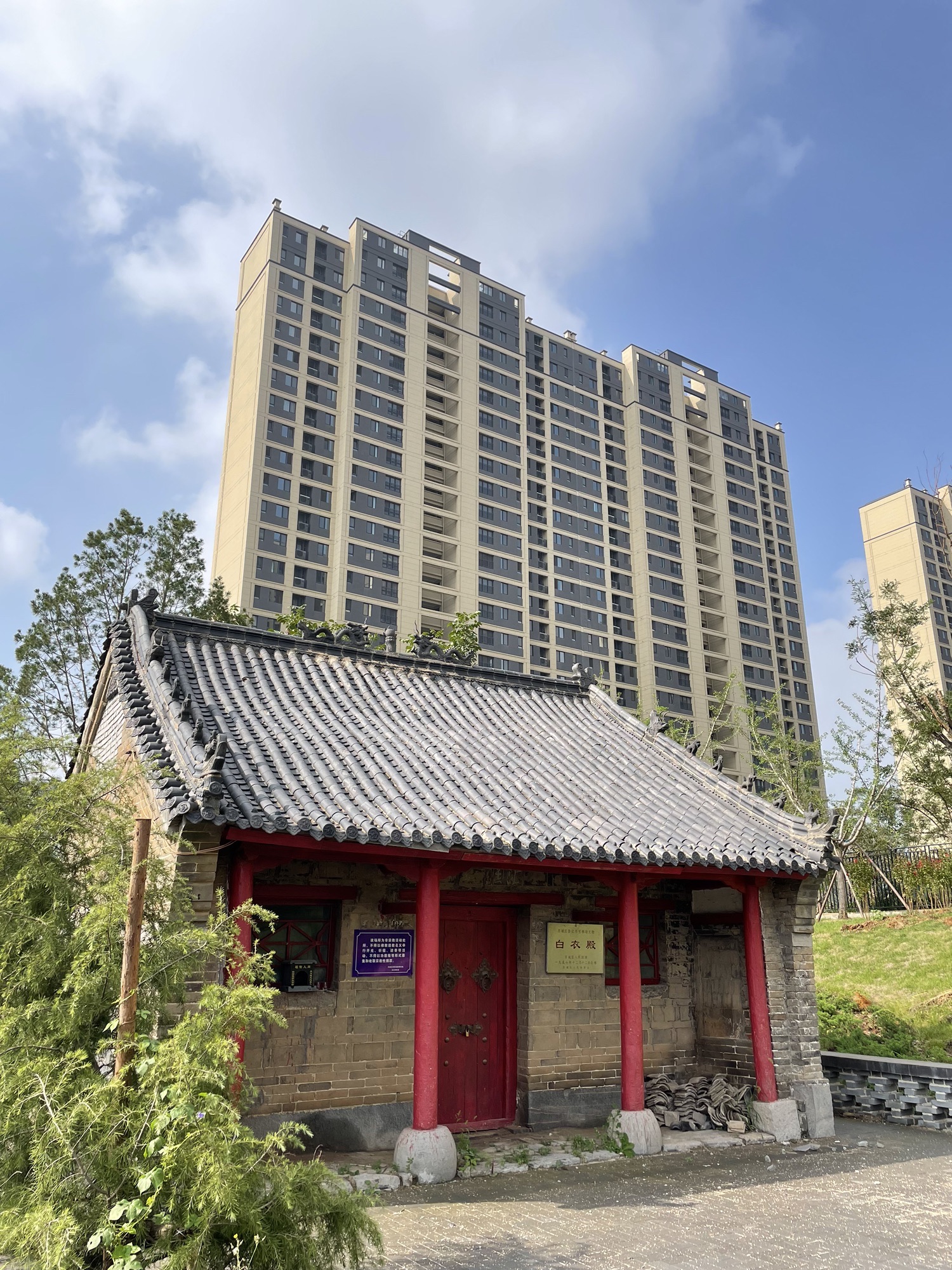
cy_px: 635
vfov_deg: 67.3
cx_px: 476
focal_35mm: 26
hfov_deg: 53.1
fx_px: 953
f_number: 1.6
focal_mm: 4.2
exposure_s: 1/1208
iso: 32
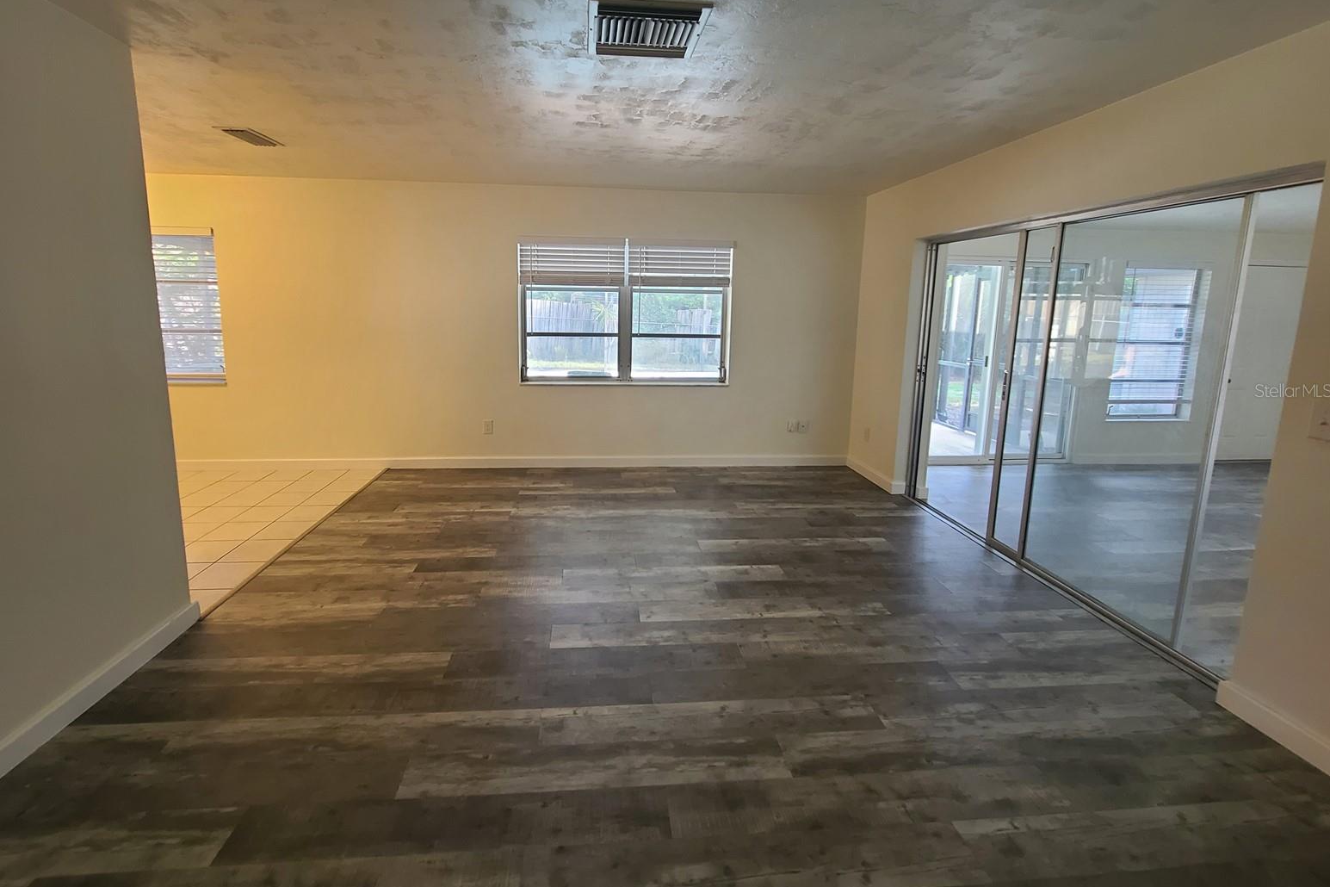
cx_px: 647
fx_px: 517
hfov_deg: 104.2
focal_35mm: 14
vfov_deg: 80.9
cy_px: 390
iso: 250
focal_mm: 2.2
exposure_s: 1/60
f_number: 2.2
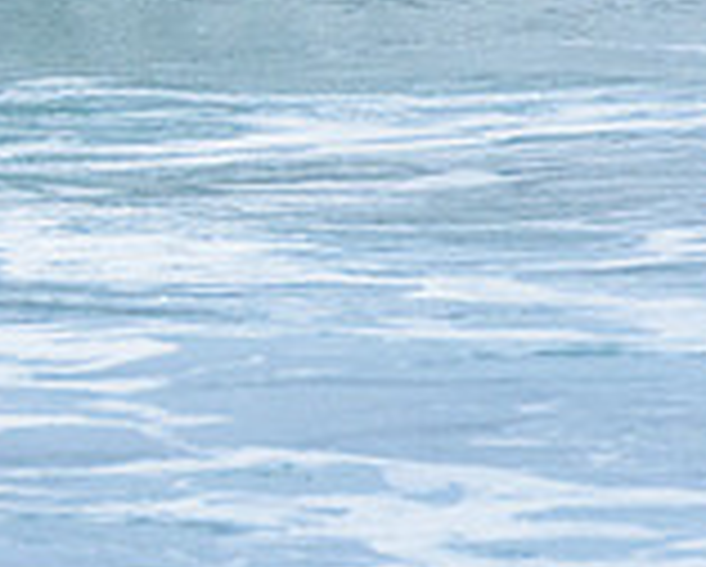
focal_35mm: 2121
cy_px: -275
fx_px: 44373
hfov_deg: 0.9
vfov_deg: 0.7
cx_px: -795
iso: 2200
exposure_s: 1/2000
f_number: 5.6
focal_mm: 500
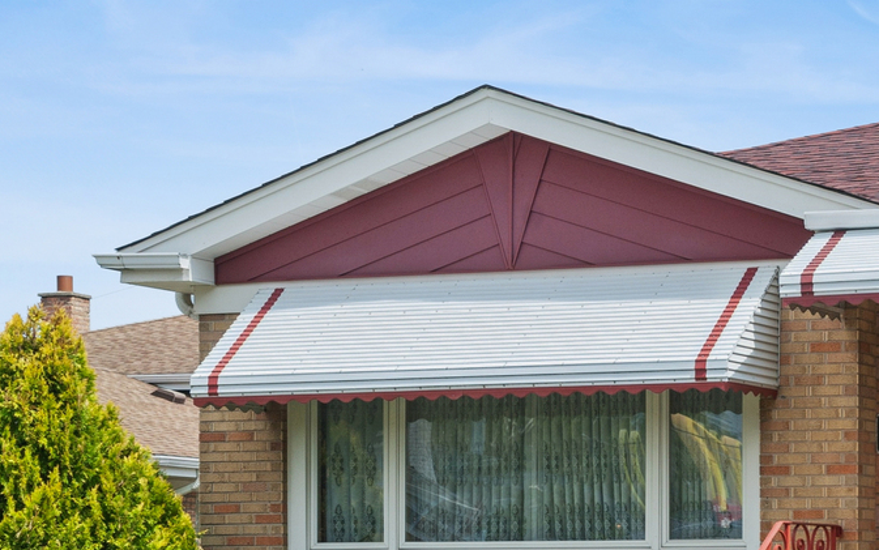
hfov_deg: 17.9
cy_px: 444
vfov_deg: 11.6
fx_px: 2708
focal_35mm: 113
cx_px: 910
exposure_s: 1/800
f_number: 8
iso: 400
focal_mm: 46
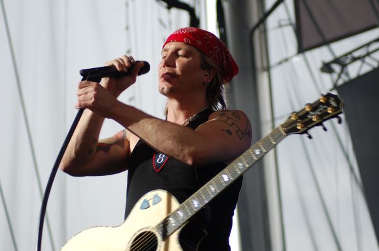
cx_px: 190
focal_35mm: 105
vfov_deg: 13.0
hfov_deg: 19.5
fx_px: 1104
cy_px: 126
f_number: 4
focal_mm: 70
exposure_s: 1/80
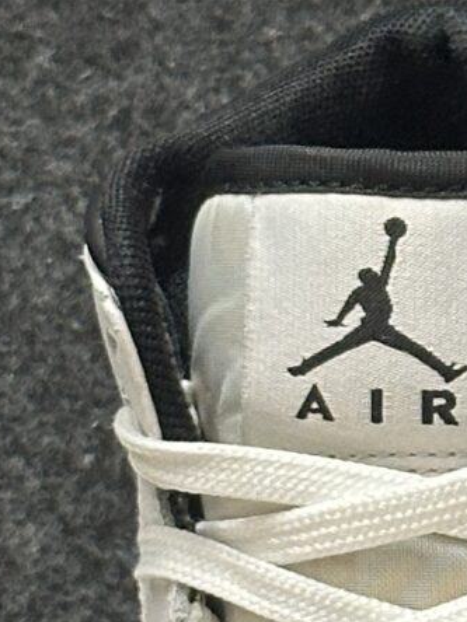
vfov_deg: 7.1
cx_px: 704
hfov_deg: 5.3
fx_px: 4983
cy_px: 849
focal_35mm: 277
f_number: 1.78
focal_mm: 6.86
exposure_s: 1/34
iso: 200
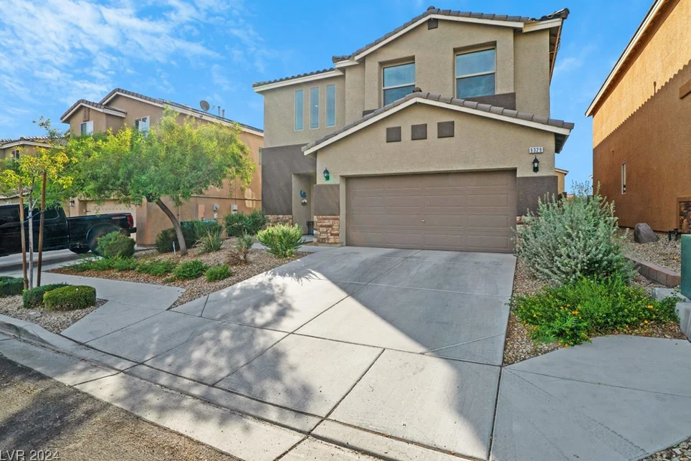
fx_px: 326
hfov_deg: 93.2
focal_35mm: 17
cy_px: 225
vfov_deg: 70.4
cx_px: 362
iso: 500
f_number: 10
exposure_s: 1/800
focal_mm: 16
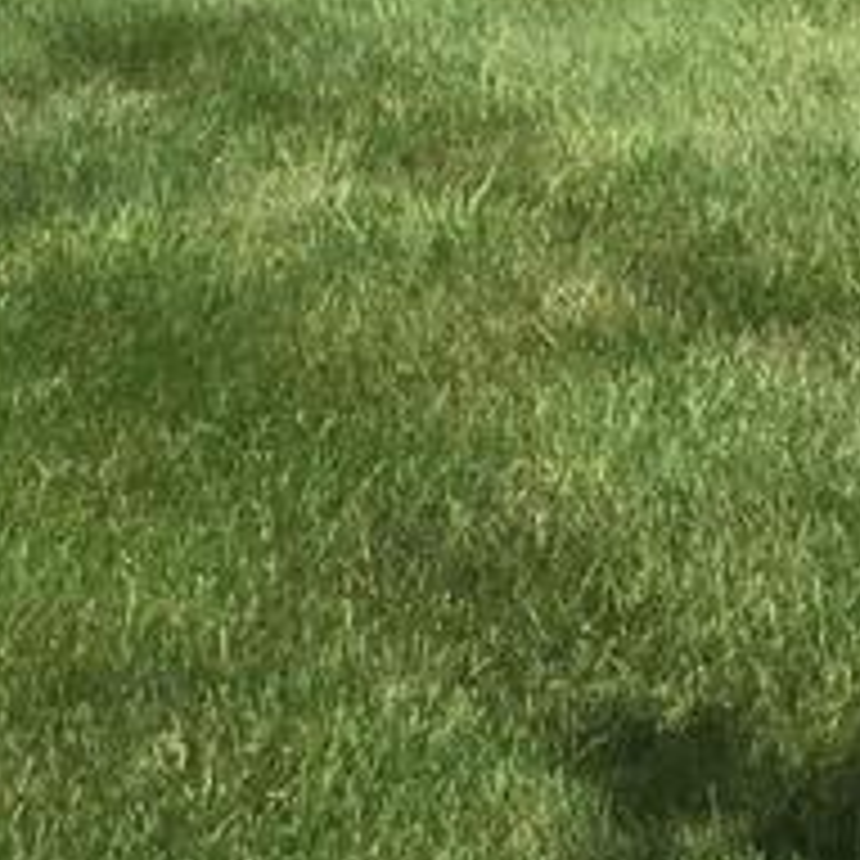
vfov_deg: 11.2
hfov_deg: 11.8
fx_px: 4132
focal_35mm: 147
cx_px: 158
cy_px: -626
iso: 25
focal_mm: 3.3
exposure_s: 1/1812
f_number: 2.4
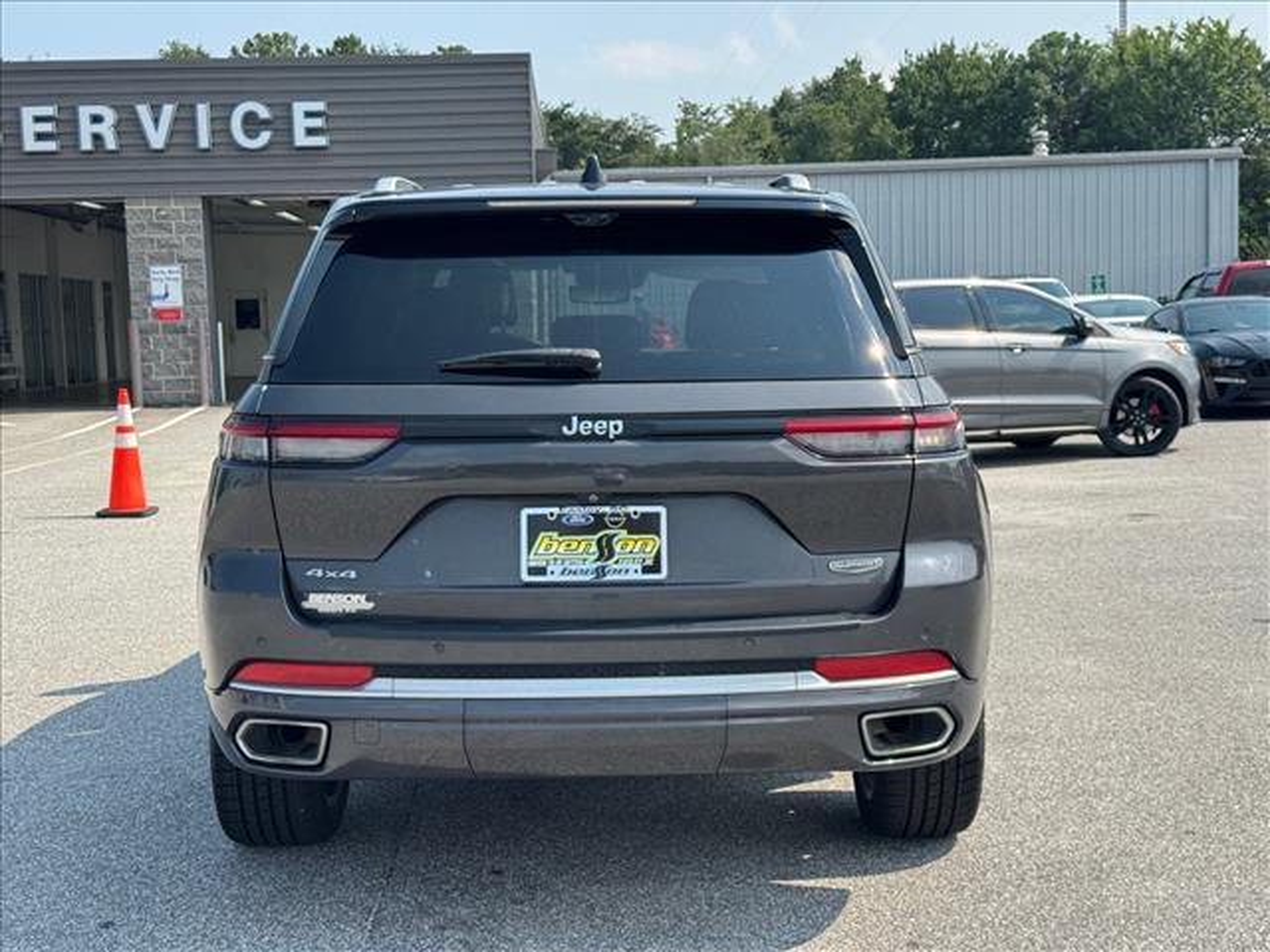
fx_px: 1761
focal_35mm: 48
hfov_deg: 39.7
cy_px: 476
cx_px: 635
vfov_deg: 30.3
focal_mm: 6.76
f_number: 1.78
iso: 64
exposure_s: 1/2179
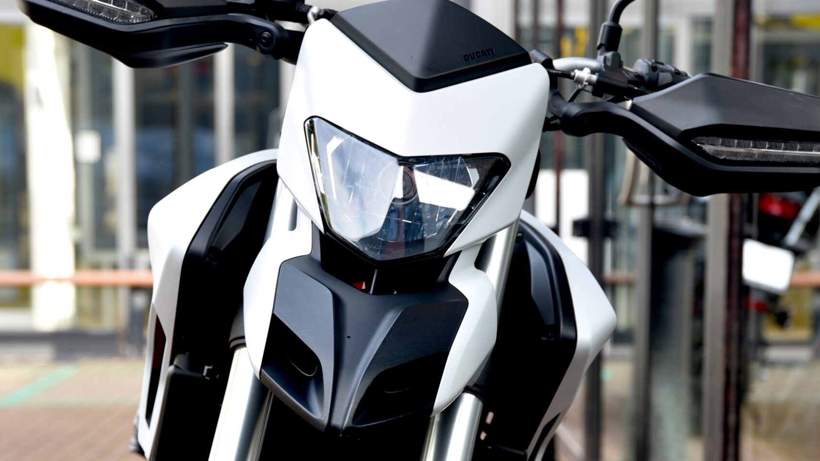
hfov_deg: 21.8
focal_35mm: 98
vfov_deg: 12.3
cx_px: 410
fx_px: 2131
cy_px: 433
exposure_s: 1/60
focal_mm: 62
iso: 100
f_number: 4
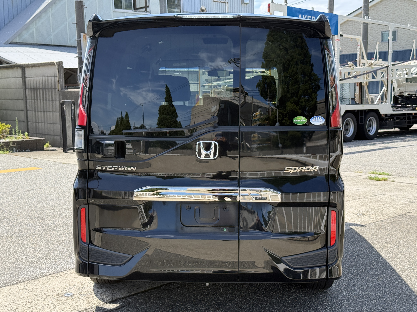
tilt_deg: -6.1
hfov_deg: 39.7
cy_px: 156
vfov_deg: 30.3
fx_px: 578
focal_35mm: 48
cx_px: 208
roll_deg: +1.6
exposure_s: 1/1543
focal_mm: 6.76
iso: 100
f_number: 1.78
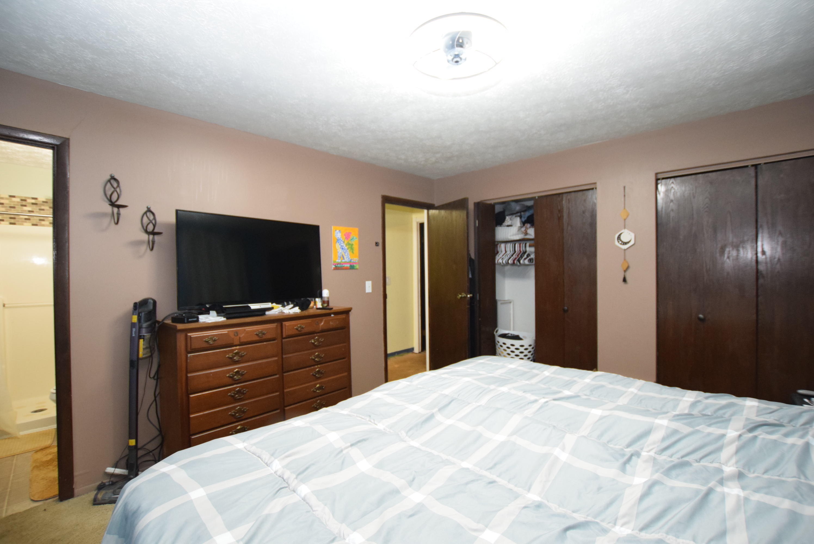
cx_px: 407
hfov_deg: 100.3
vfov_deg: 77.4
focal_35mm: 15
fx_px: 339
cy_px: 272
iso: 2000
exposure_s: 1/60
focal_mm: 10
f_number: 3.5
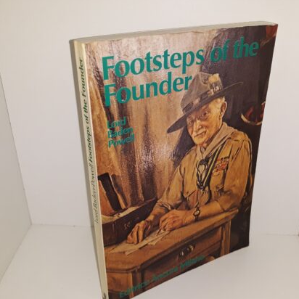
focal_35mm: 36
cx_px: 171
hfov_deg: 45.9
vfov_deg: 46.0
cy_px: 162
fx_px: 352
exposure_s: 1/204
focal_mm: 3.7
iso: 40
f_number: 1.7
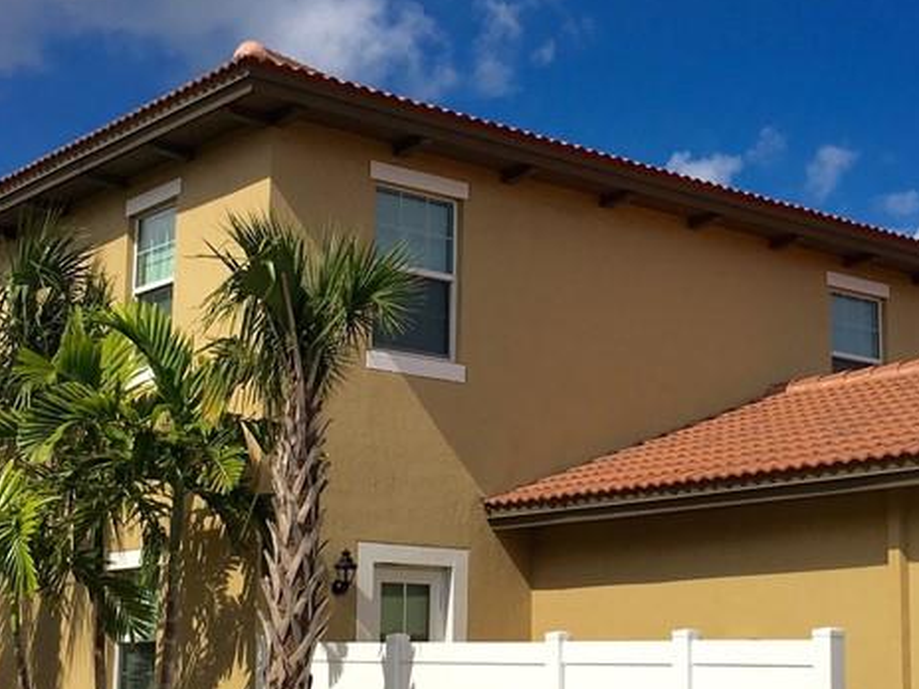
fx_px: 1699
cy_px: 430
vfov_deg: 22.9
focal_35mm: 64
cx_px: 582
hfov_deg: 30.1
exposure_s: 1/2959
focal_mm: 4.15
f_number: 2.2
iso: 25
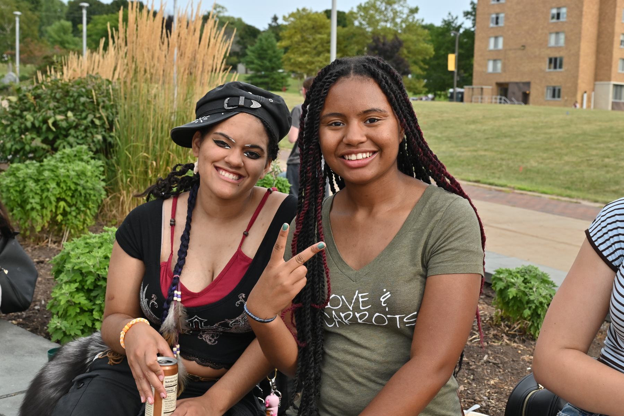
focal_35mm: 48
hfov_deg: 41.1
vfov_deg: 28.0
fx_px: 832
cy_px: 208
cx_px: 312
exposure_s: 1/400
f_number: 10
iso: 500
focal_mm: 48
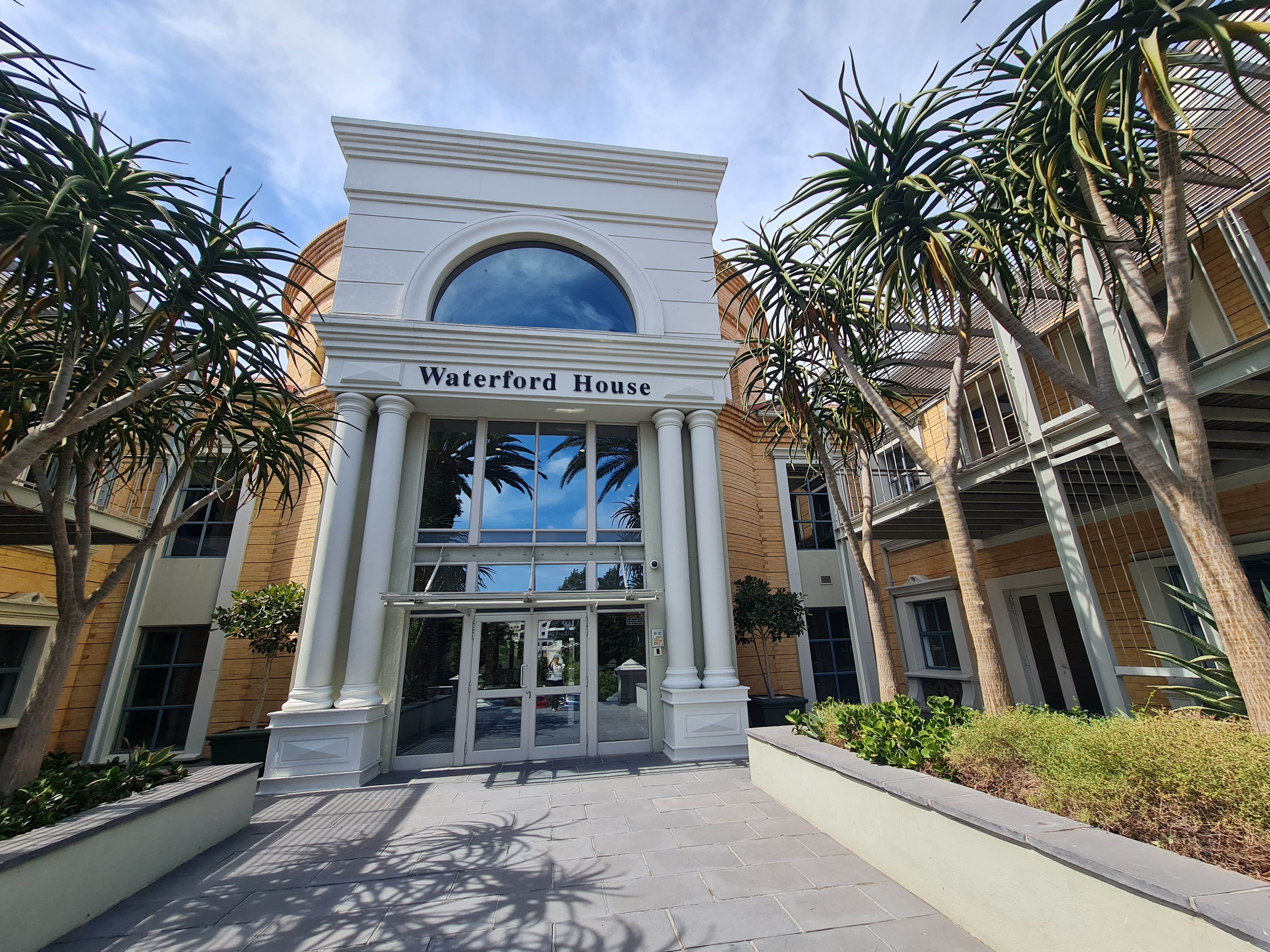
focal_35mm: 13
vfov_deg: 89.9
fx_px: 477
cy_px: 476
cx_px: 635
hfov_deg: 106.2
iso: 50
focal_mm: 2.2
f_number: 2.2
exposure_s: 1/1248
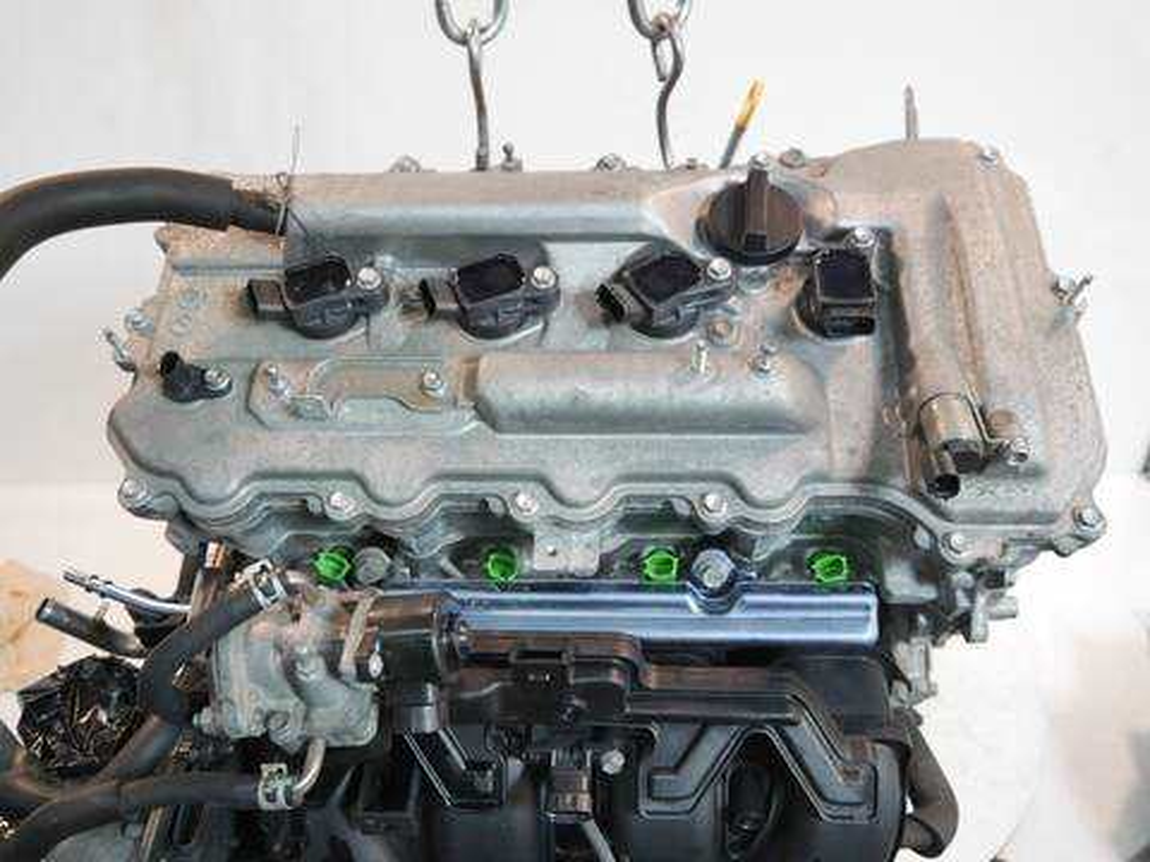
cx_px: 575
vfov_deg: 46.8
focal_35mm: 30
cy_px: 431
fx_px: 997
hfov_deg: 60.0
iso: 800
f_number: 3.6
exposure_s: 1/125
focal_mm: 15
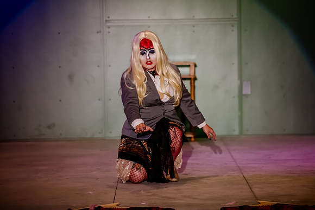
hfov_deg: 9.9
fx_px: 1814
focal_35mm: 207
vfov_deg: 6.6
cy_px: 86
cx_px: 187
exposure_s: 1/500
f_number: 2.8
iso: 1250
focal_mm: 175
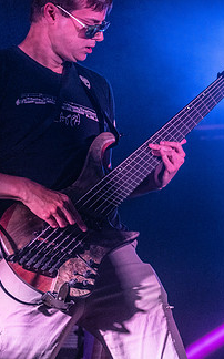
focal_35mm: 106
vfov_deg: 19.6
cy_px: 151
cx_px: 275
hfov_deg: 12.0
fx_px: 1037
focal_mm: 58
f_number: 2.8
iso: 3200
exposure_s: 1/200
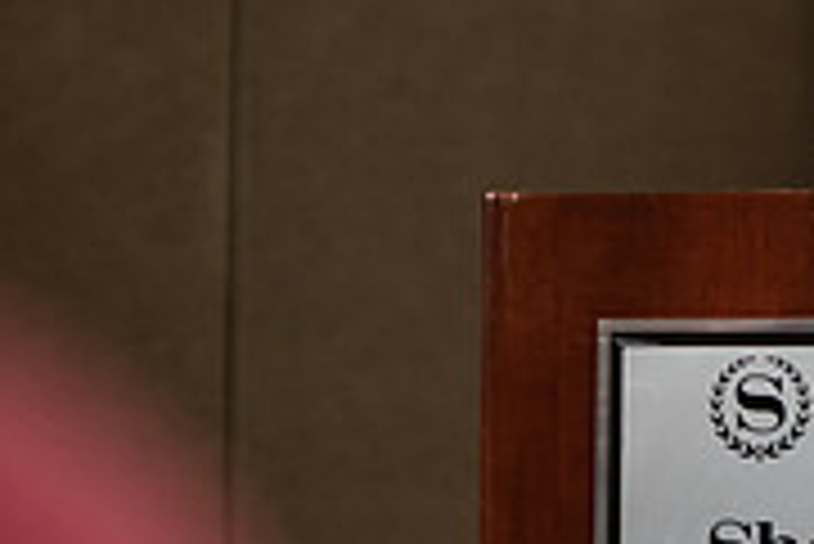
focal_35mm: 327
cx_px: 1214
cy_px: -34
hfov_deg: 6.2
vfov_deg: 4.2
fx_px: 7400
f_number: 3.2
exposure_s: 1/200
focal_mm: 102
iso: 1250
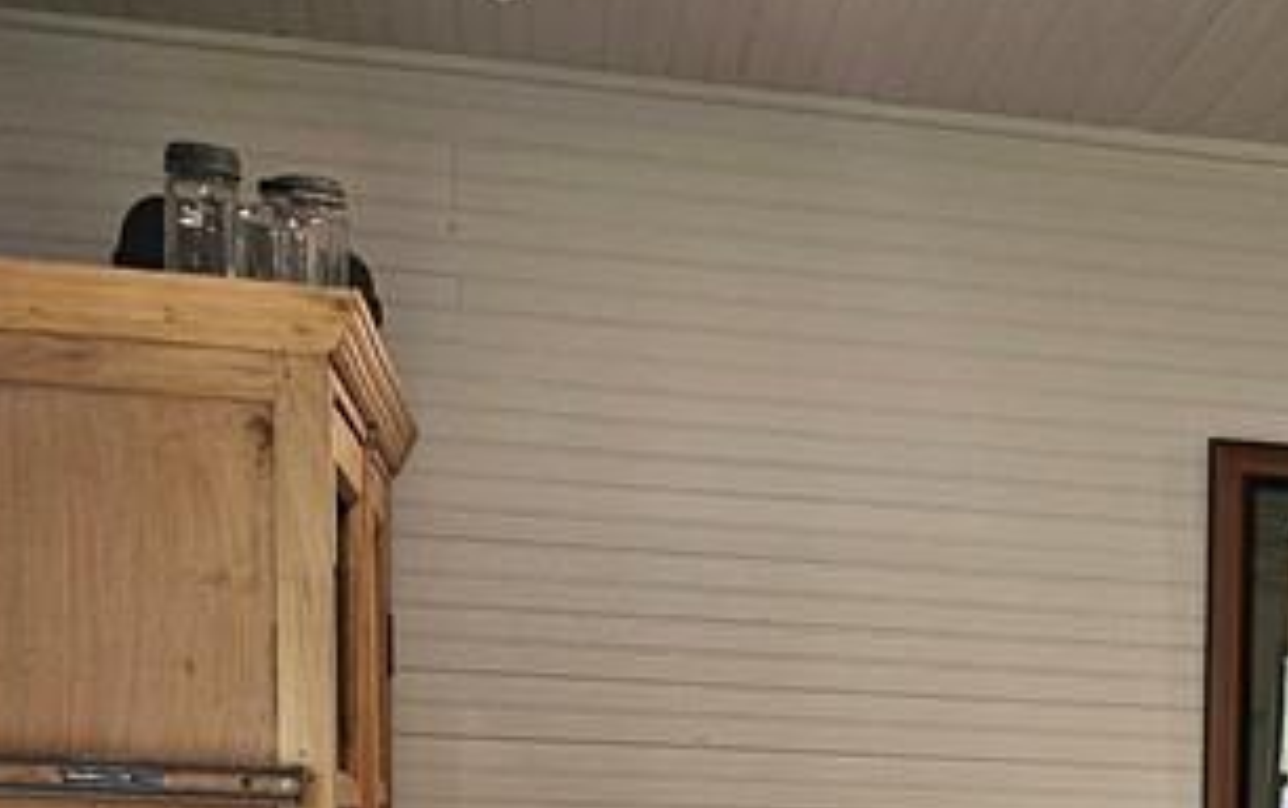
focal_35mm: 85
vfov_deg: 14.4
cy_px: 1187
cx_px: 1578
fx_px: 2987
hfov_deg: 22.3
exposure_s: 1/120
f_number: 1.8
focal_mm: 5
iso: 125
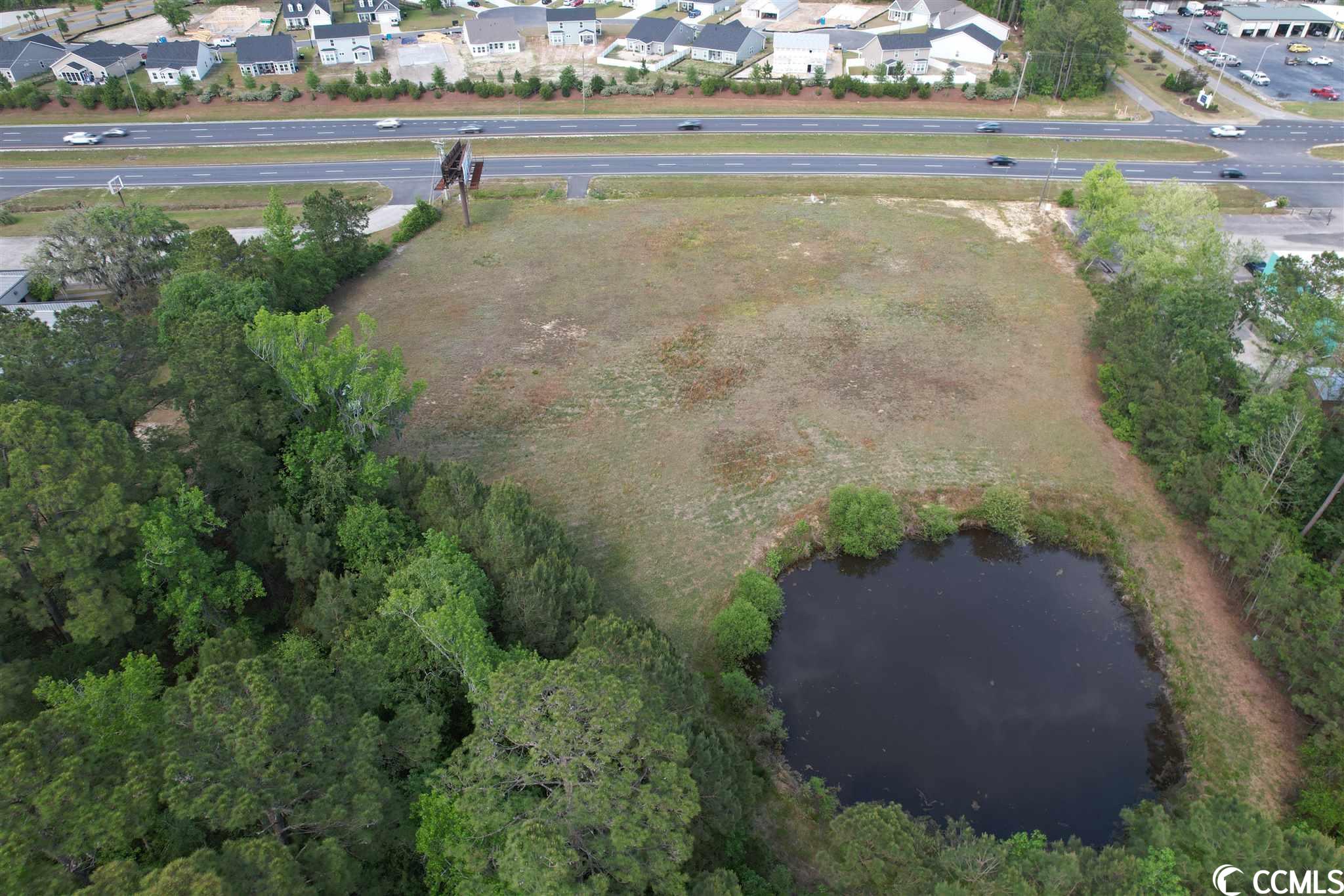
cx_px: 672
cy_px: 448
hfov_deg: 78.6
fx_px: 821
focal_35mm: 22
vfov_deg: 57.2
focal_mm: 8.38
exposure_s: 1/30
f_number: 2.8
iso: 100
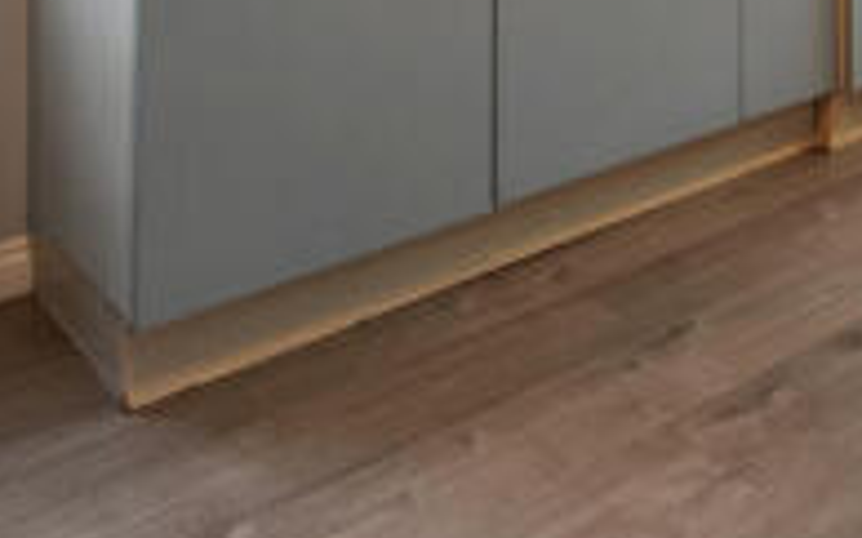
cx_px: 771
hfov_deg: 34.9
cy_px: -345
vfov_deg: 19.4
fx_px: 1291
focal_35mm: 55
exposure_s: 1/6
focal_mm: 16
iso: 400
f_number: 8
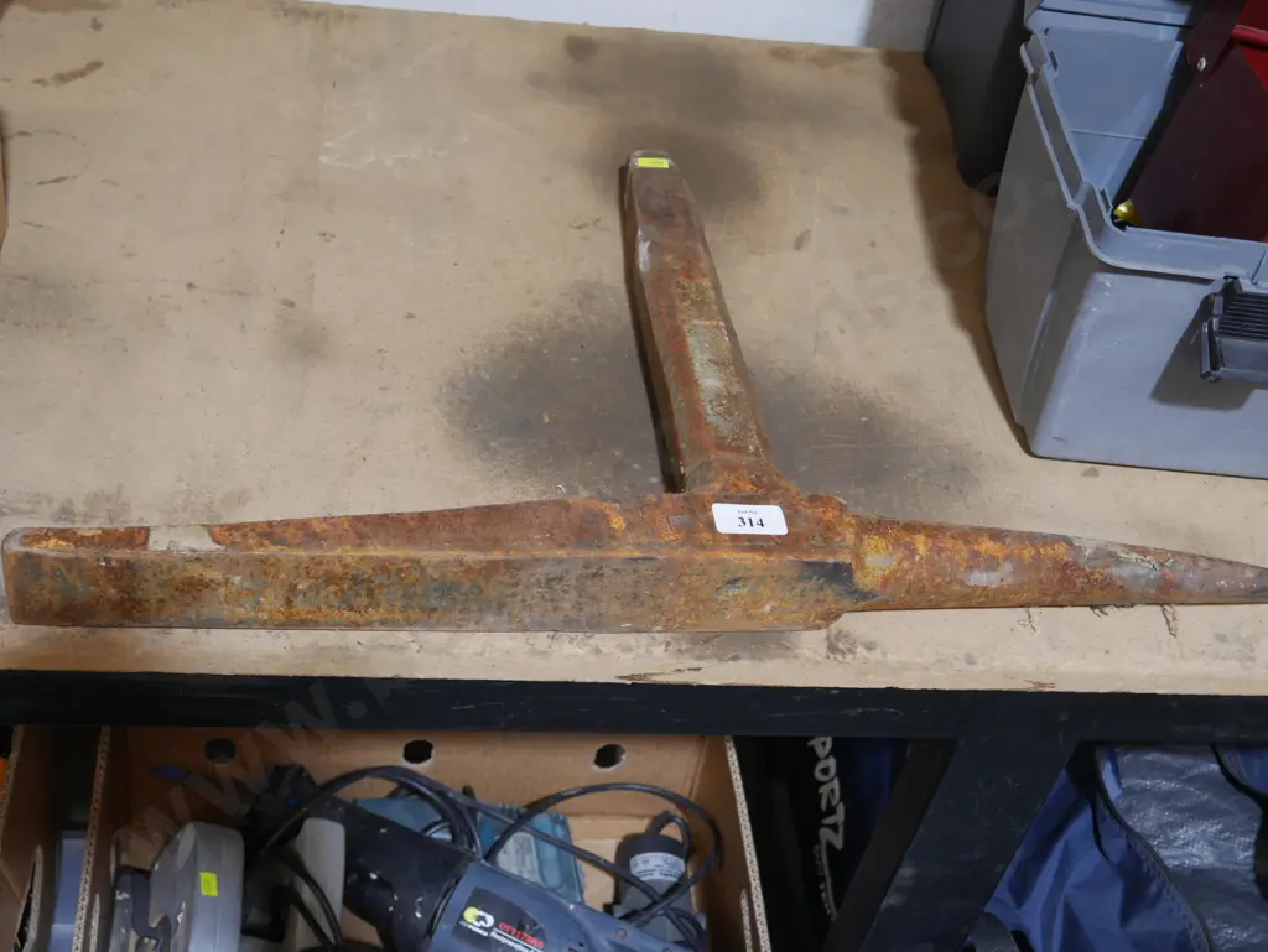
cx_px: 634
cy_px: 476
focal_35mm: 48
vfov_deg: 30.3
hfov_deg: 39.6
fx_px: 1759
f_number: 5.2
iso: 1000
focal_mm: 24
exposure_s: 1/60
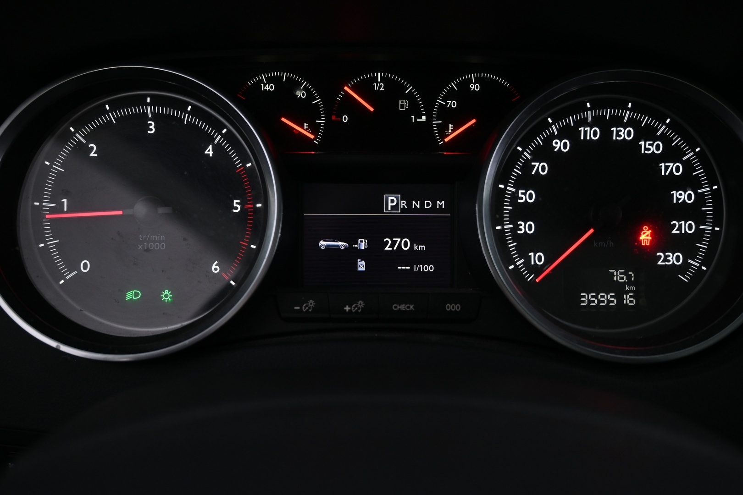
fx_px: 619
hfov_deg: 61.9
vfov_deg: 43.6
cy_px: 248
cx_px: 372
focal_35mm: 30
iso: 720
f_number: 3.8
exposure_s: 1/30
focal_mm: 20
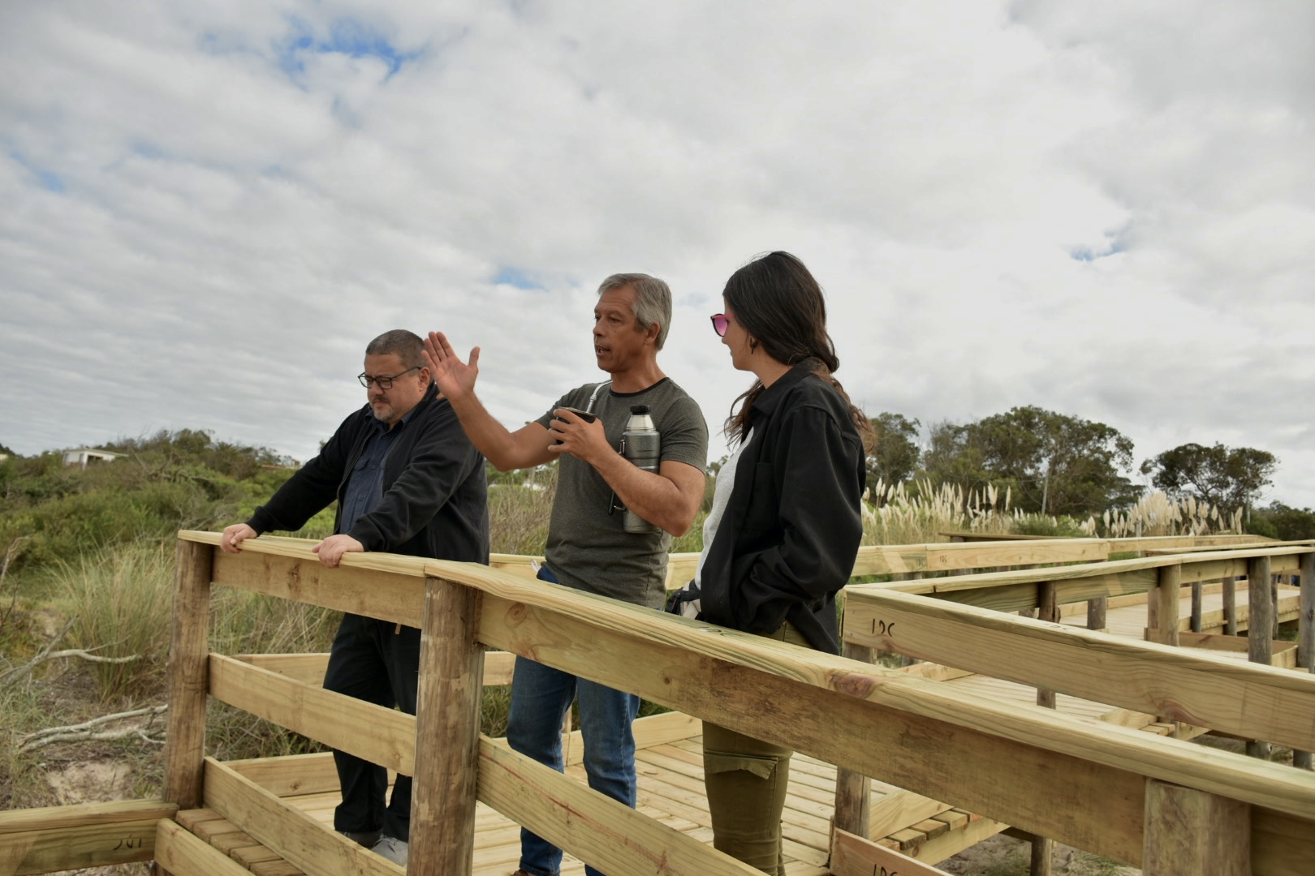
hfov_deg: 67.4
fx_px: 986
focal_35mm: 27
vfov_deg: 47.9
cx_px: 658
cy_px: 438
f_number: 3.5
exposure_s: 1/400
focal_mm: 18
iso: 100
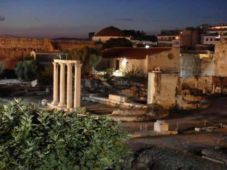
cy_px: 85
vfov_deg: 24.4
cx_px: 114
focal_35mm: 60
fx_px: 393
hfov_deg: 32.2
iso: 1600
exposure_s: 1/5
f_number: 5.3
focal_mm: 10.7
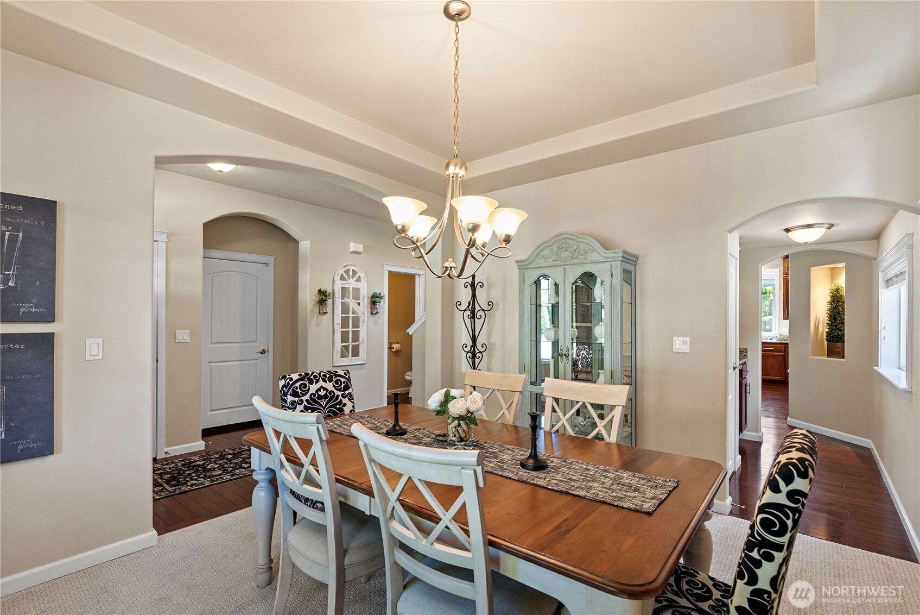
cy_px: 308
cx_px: 460
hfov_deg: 96.7
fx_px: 409
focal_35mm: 16
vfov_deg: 73.8
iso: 1600
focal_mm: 16
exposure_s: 1/25
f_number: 5.6
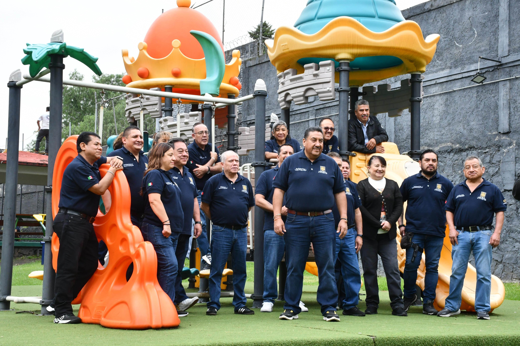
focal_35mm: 60
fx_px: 867
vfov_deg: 22.6
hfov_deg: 33.4
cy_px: 173
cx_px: 260
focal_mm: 40
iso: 1000
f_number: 18
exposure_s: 1/160
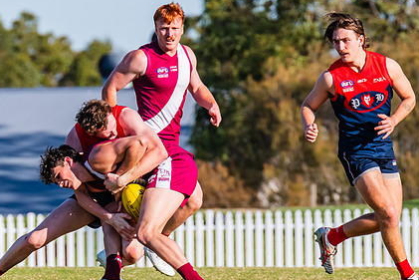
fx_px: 11281
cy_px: 179
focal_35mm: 969
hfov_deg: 2.1
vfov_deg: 1.4
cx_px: 70
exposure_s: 1/1250
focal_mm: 420
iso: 800
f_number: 10
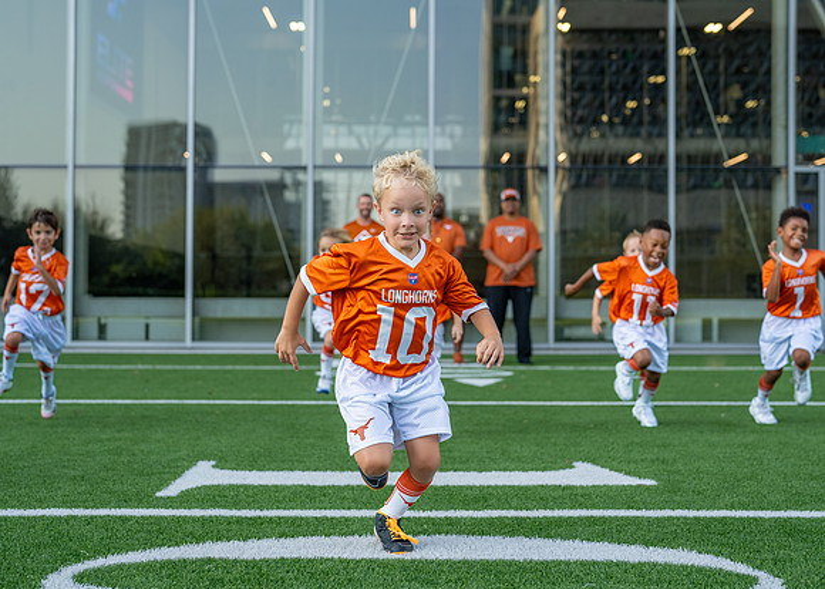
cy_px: 282
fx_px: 1366
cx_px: 416
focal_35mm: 58
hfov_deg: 33.6
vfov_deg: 24.3
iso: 400
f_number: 2.8
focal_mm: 50
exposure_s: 1/1000
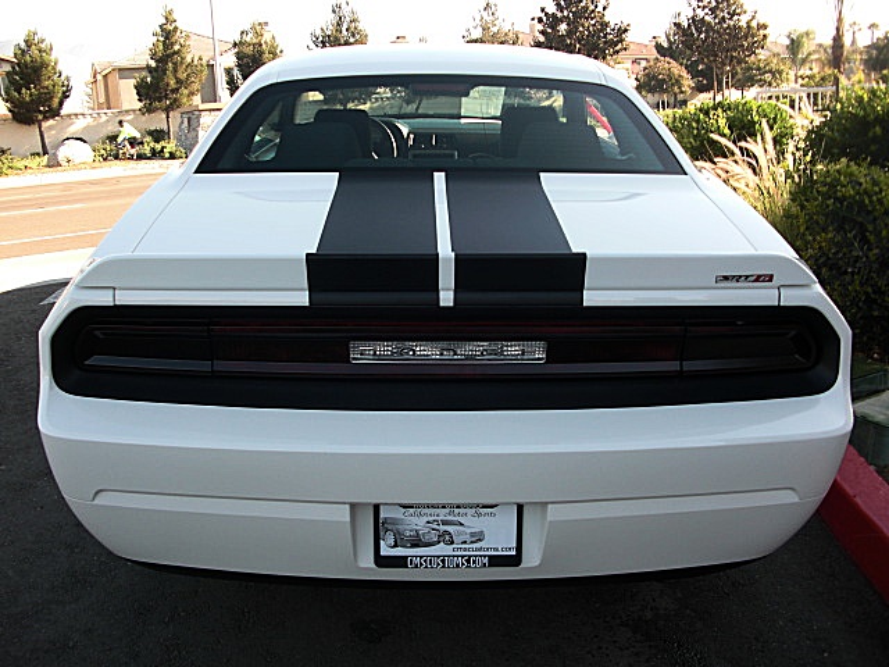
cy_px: 334
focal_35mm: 36
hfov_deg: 51.4
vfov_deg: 39.7
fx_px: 925
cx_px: 444
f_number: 2.8
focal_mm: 6.3
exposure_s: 1/200
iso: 50
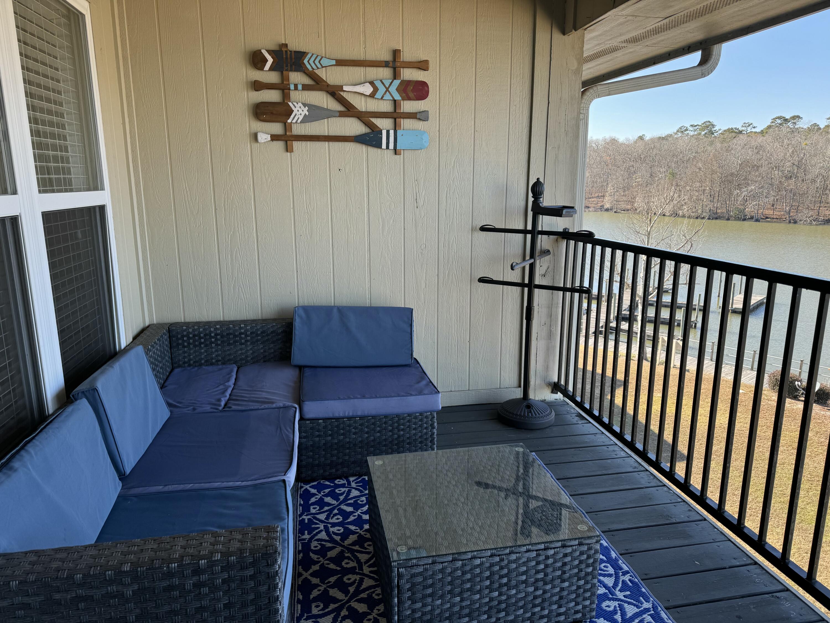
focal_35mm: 24
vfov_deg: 56.8
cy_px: 312
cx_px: 415
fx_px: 575
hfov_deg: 71.6
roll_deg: -0.3
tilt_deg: -12.3
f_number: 1.78
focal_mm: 6.76
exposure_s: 1/394
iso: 80
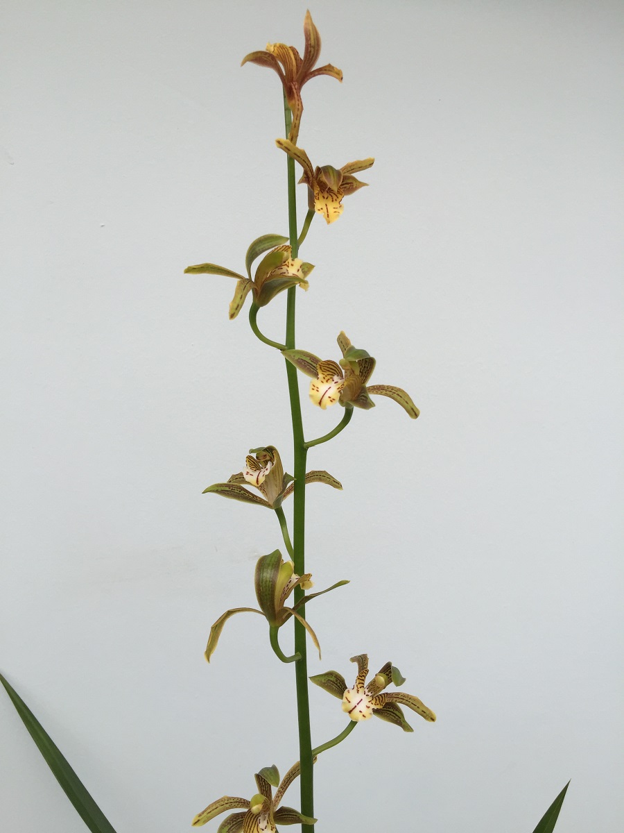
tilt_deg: -14.7
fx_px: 697
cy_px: 416
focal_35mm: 29
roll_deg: -2.8
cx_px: 312
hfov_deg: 48.2
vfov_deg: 61.7
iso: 32
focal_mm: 4.15
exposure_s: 1/100
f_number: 2.2
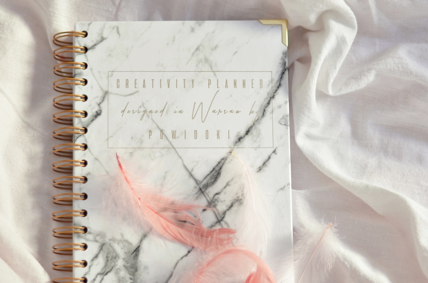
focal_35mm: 110
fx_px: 1305
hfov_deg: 18.6
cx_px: 290
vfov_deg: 12.4
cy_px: 134
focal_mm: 50
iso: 250
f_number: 1.8
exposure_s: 1/60
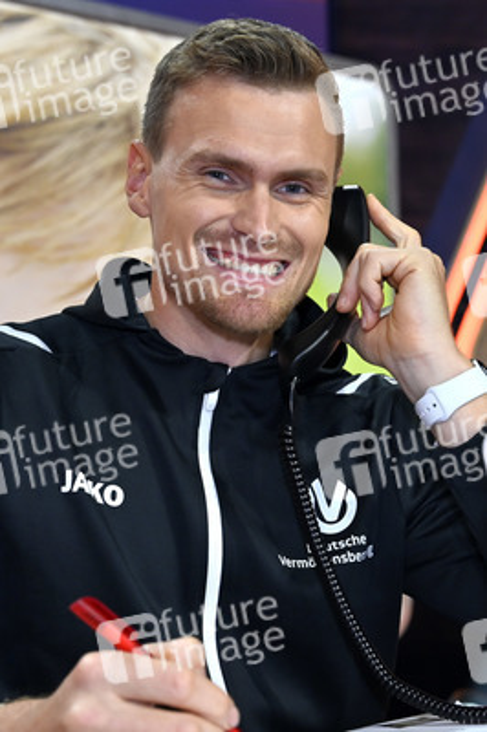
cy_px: 366
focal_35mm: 39
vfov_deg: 49.6
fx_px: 793
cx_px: 244
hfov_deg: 34.2
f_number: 4
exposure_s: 1/200
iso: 1000
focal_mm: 39
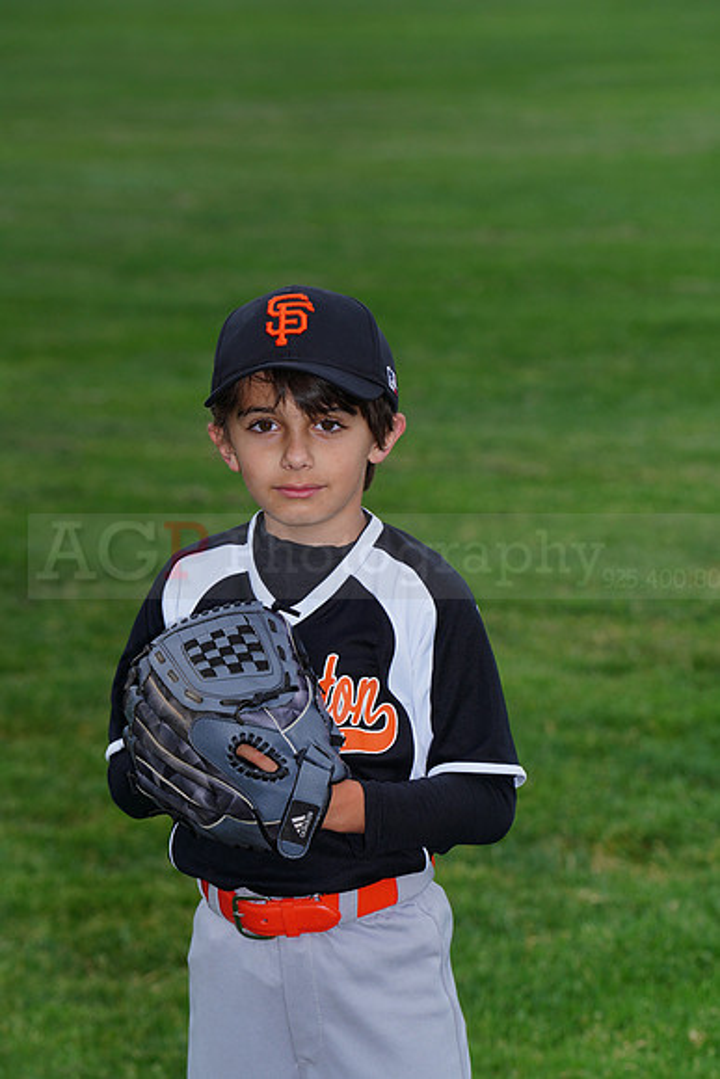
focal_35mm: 200
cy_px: 540
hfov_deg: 6.9
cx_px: 360
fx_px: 5996
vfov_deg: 10.3
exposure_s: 1/200
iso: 200
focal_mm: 200
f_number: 9
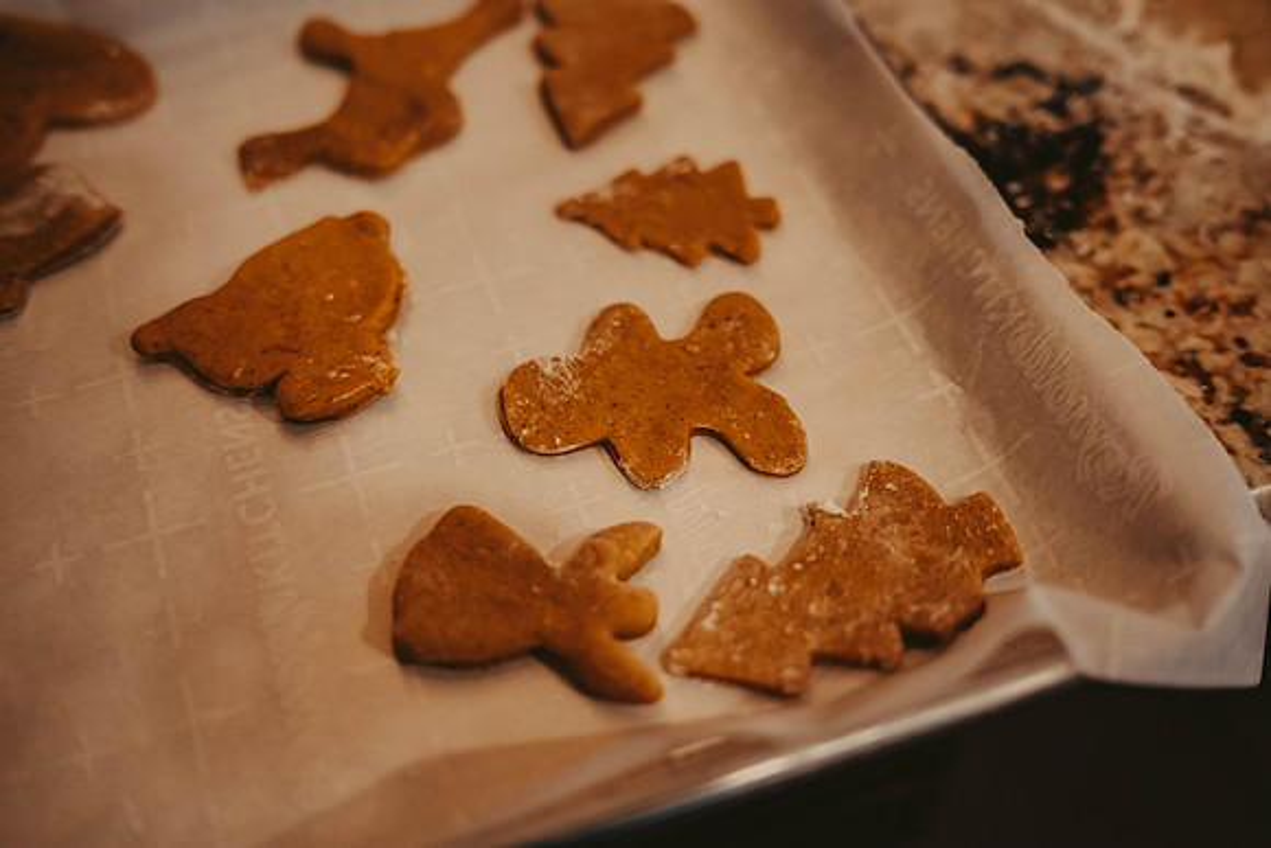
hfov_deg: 48.4
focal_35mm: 40
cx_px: 636
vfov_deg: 33.4
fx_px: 1412
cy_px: 424
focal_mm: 40
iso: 2500
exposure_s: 1/500
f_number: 2
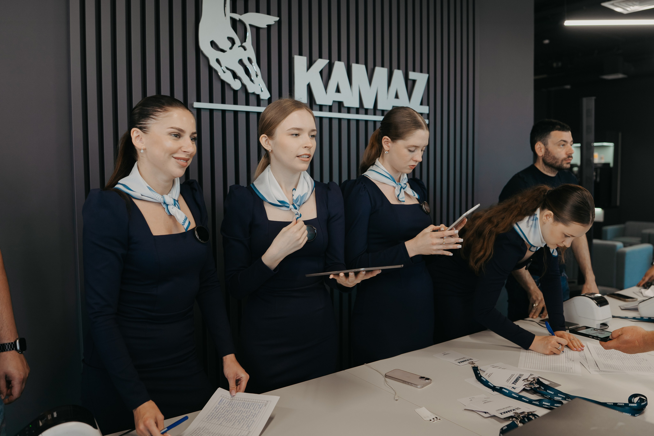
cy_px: 218
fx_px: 509
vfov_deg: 46.4
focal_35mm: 28
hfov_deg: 65.5
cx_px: 327
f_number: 2.5
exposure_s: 1/160
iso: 160
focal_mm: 28
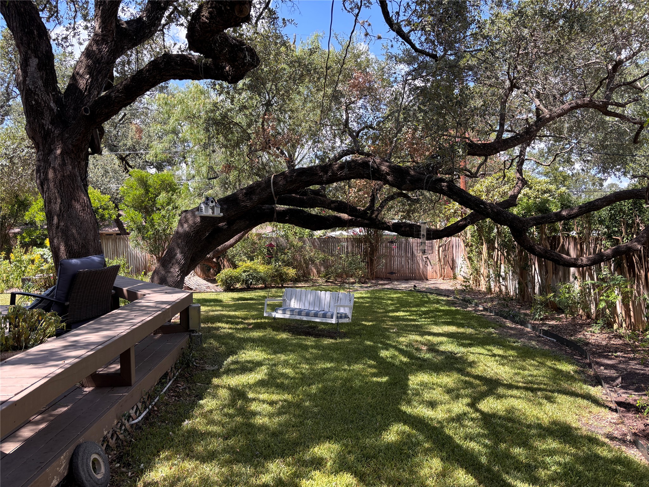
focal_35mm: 26
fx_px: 487
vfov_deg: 53.1
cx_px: 324
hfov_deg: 67.3
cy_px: 244
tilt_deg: -2.4
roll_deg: -0.4
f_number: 1.6
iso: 50
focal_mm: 5.96
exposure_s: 1/512
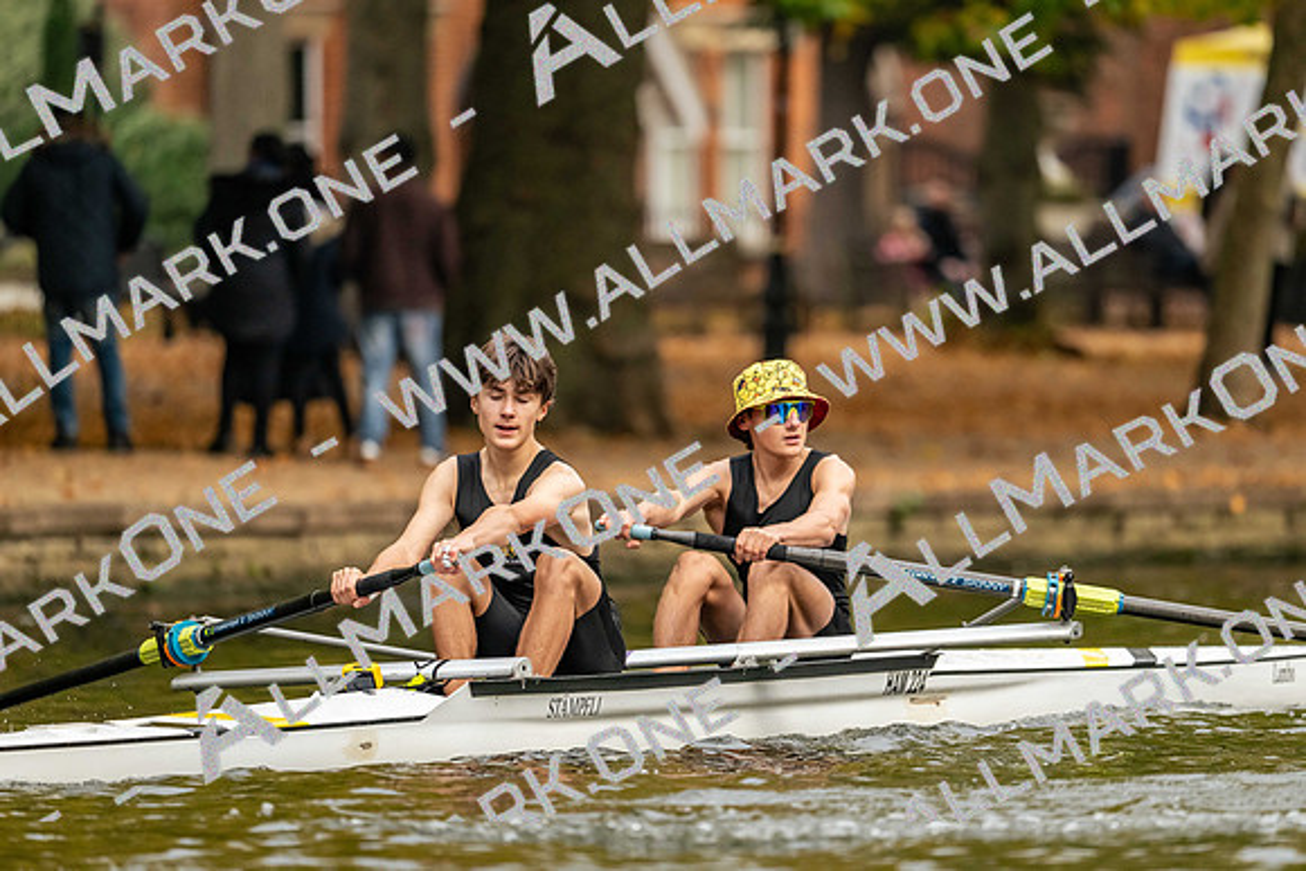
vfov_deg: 3.4
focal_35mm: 400
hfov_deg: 5.2
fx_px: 14514
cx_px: 653
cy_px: 436
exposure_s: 1/2500
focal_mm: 400
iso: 2500
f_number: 4.5
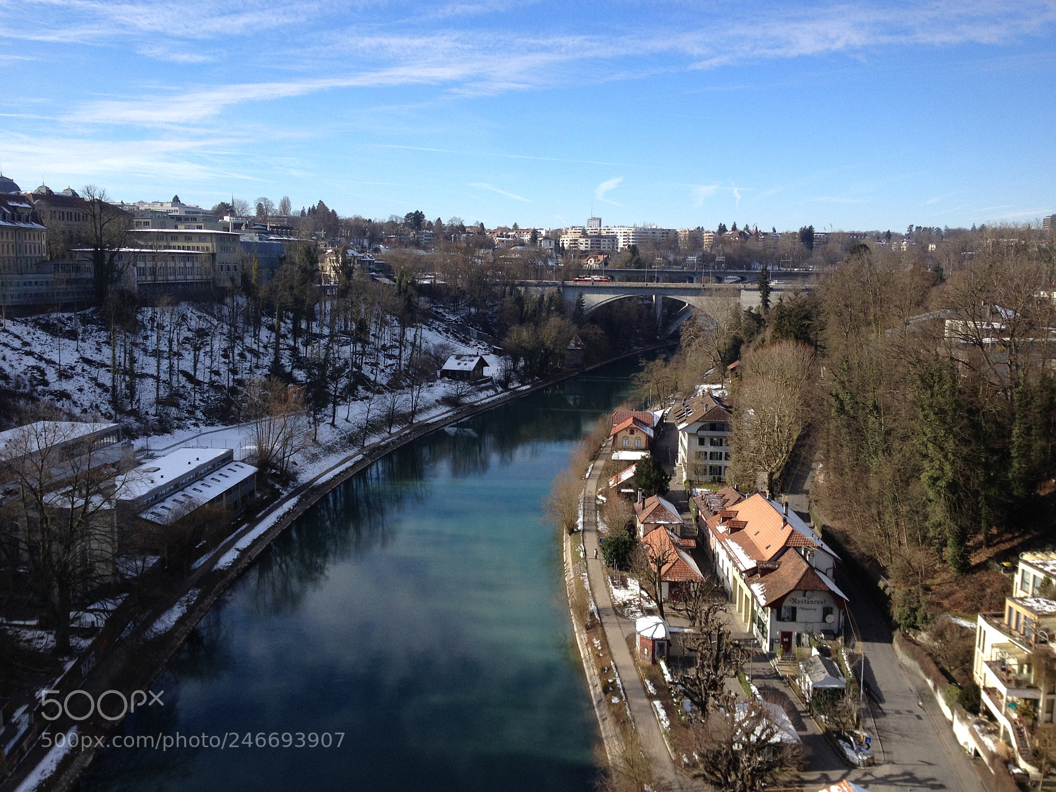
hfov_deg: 52.6
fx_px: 1068
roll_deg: -2.1
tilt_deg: -9.4
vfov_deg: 40.7
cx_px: 528
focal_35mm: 35
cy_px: 396
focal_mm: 4.28
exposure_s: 1/1381
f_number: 2.4
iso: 50
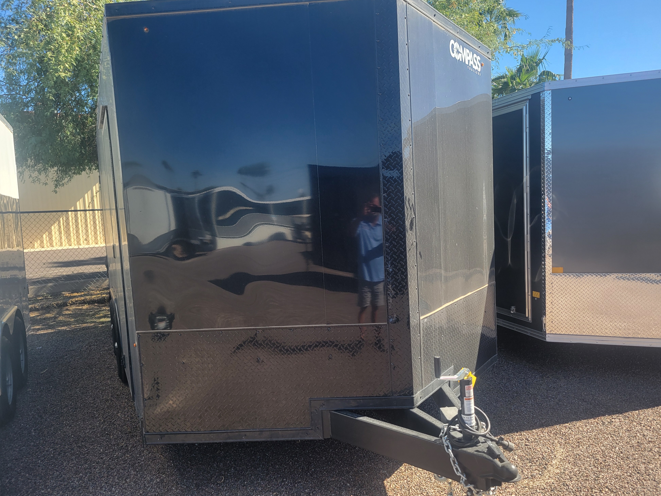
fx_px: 516
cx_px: 343
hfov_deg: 65.3
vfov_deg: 51.4
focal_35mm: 27
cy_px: 252
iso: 40
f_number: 1.8
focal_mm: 5.4
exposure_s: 1/769
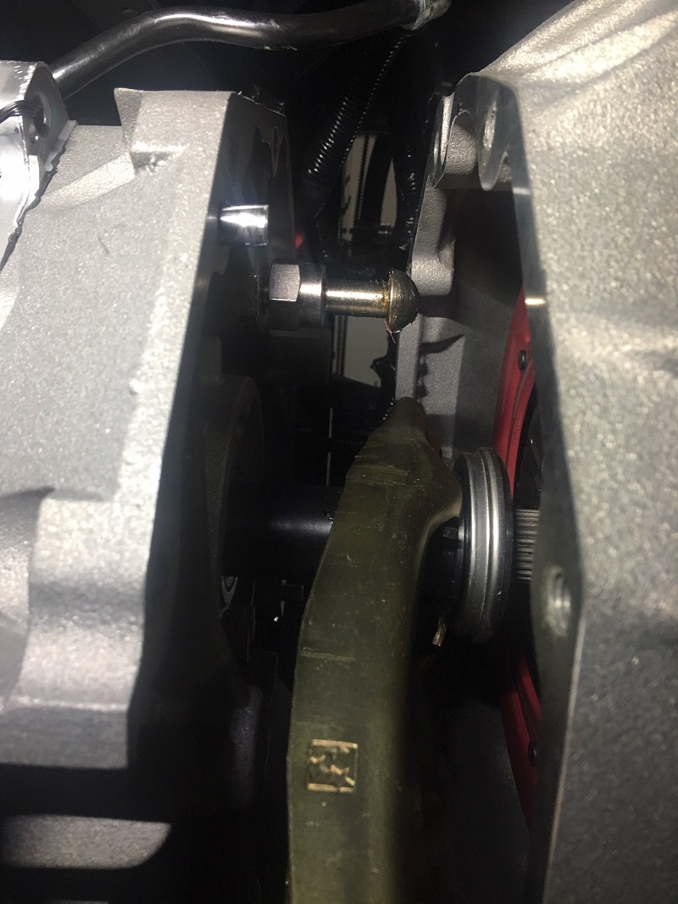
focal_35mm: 29
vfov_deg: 61.6
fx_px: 757
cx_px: 339
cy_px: 452
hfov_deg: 48.2
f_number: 2.2
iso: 50
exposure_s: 1/15
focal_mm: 4.15
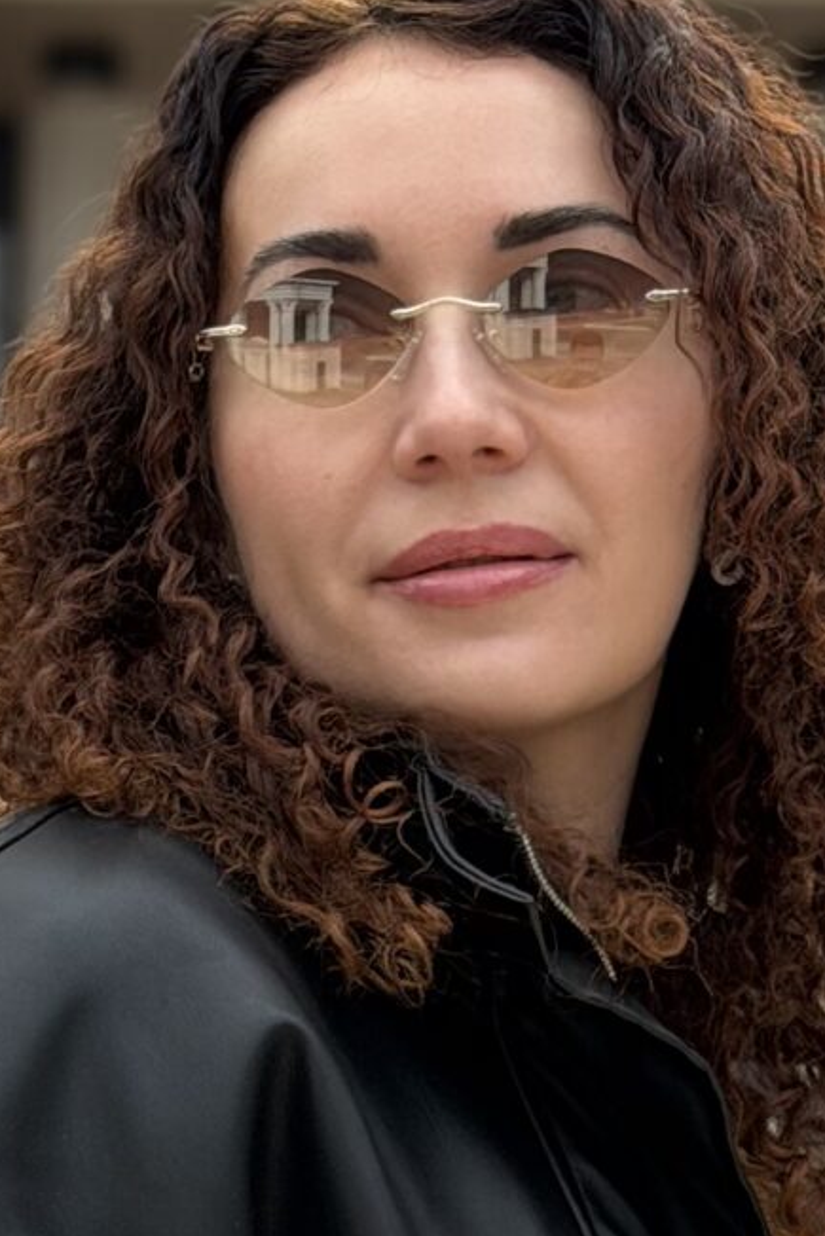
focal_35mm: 196
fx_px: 6733
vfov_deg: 10.1
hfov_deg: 7.0
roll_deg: -1.7
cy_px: 1875
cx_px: 442
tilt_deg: -1.4
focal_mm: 6.76
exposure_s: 1/769
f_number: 1.78
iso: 80
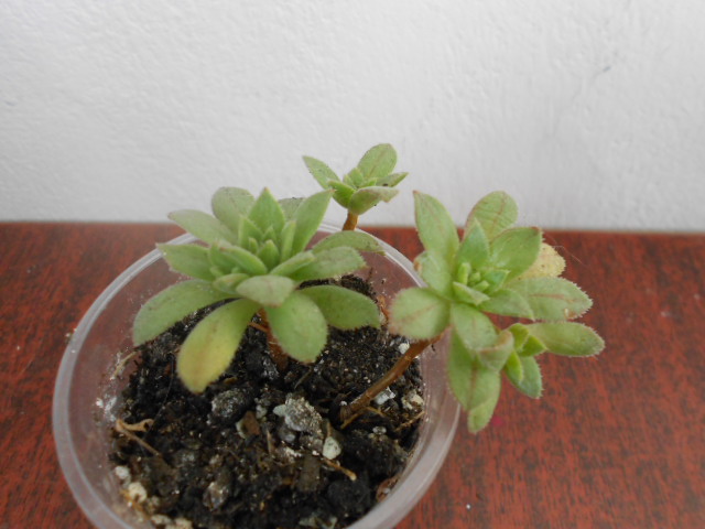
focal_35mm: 29
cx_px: 352
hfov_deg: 61.7
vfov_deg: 48.2
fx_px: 591
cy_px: 264
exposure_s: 1/30
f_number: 3.4
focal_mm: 5.3
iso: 250
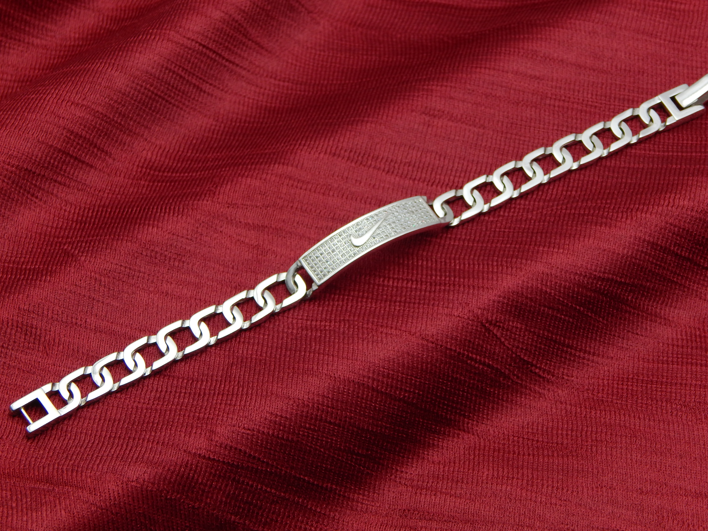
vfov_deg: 13.0
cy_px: 266
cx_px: 354
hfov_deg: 17.3
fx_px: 2332
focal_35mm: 114
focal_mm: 20.5
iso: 125
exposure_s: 1/100
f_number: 4.6
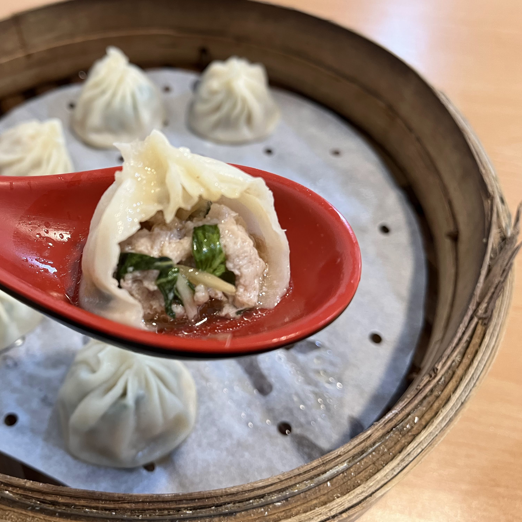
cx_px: 170
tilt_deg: -54.0
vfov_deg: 52.5
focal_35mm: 31
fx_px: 529
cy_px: 263
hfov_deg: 51.5
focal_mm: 5.1
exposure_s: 1/60
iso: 200
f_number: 1.6
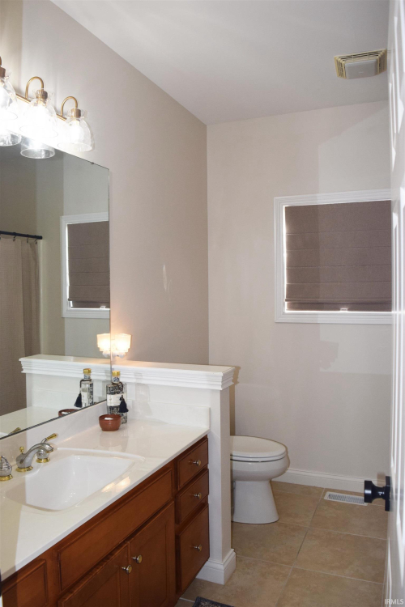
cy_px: 304
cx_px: 202
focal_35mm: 27
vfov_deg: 67.4
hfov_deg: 47.9
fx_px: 456
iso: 720
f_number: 5.6
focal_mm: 18
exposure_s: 1/125
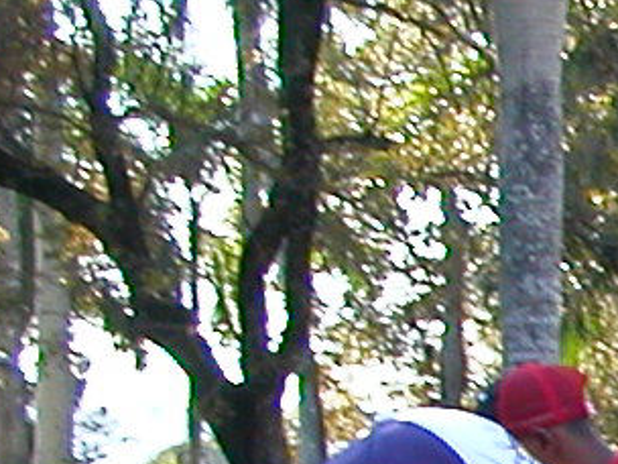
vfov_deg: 7.4
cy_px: 781
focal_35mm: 195
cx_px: 1567
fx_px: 3481
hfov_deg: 9.0
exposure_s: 1/218
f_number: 2.7
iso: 100
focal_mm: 5.6
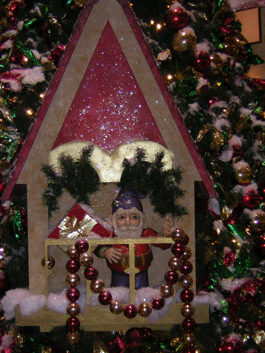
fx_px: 674
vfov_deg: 29.4
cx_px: 132
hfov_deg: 22.3
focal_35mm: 66
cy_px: 176
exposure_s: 1/60.1
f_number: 3.5
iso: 200
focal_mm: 8.6
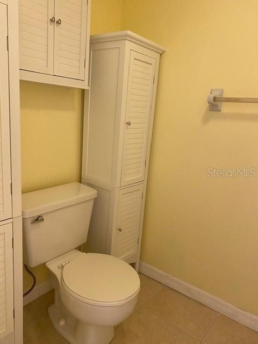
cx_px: 129
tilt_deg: -11.2
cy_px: 172
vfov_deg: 67.3
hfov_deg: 53.1
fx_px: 258
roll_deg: -4.1
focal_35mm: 26
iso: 125
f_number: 1.8
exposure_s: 1/60
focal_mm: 4.25
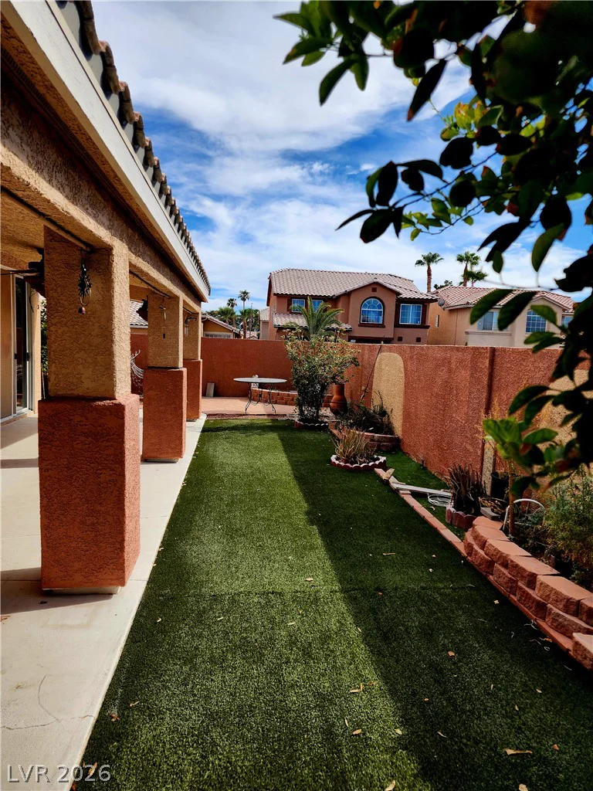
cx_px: 296
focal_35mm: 23
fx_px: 525
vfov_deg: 73.9
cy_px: 396
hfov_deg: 58.9
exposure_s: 1/1000
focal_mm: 6.4
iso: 12
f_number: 1.8
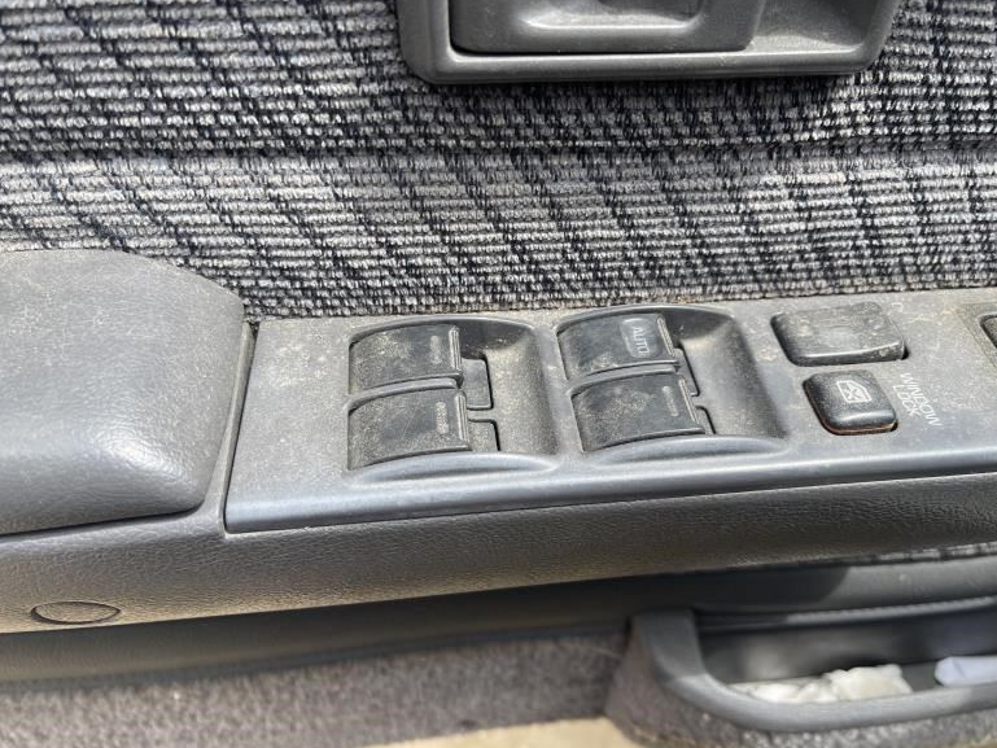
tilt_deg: -51.2
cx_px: 487
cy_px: 372
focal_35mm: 26
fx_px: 749
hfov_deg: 67.3
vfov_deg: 53.1
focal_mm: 5.1
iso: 32
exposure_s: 1/791
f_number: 1.6
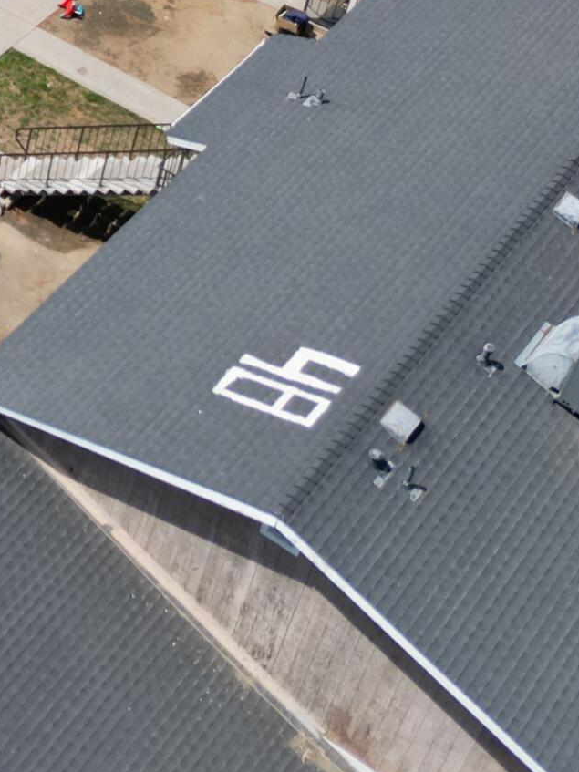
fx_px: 1896
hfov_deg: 15.1
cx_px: -461
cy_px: -103
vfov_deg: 21.7
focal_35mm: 85
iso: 130
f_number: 1.7
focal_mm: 6.72
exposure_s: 1/4000
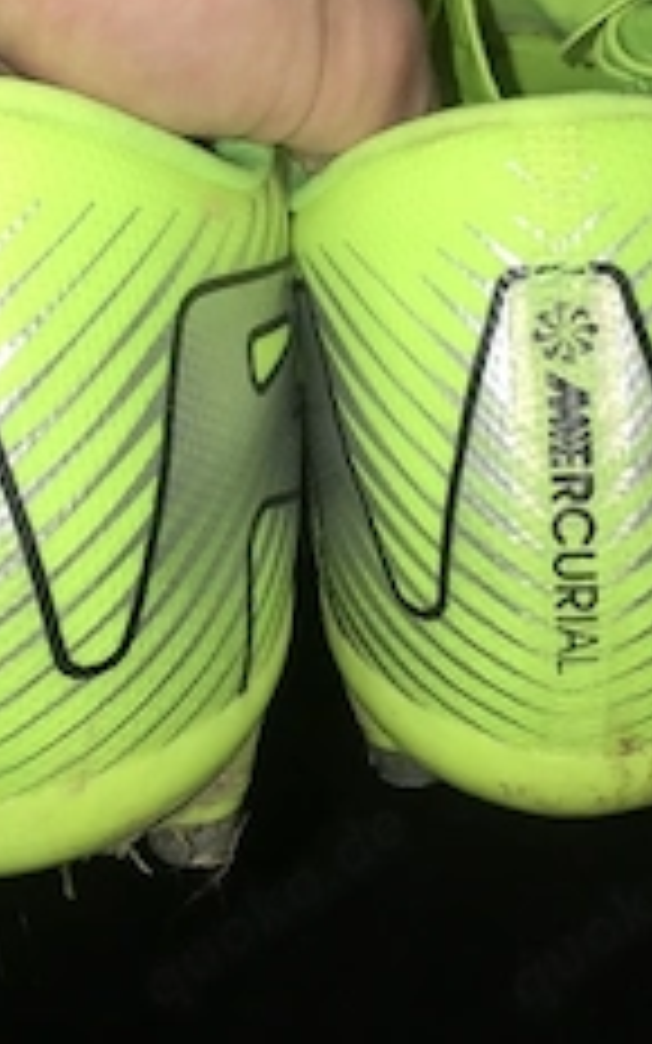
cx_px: 328
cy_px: 234
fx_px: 1507
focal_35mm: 53
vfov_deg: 37.1
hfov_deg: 24.4
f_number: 2.2
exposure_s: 1/87
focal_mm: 4.15
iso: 25
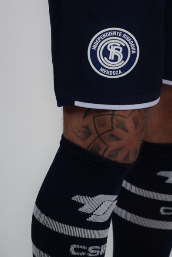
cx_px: 102
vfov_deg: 15.4
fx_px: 953
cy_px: 115
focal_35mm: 133
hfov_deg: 10.3
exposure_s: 1/100
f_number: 11
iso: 640
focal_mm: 105
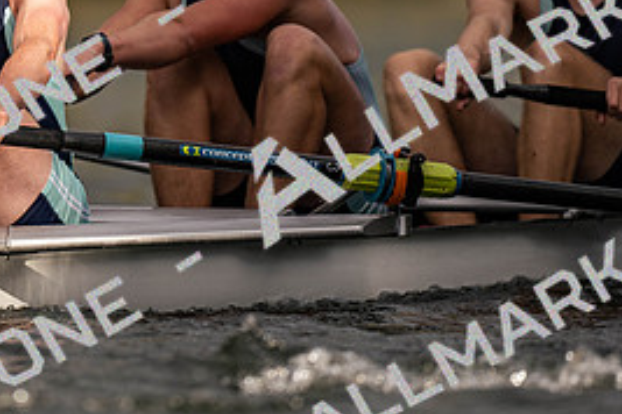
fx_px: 22528
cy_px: 28
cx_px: 51
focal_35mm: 1304
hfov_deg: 1.6
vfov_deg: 1.1
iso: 125
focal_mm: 600
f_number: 4
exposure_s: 1/2500
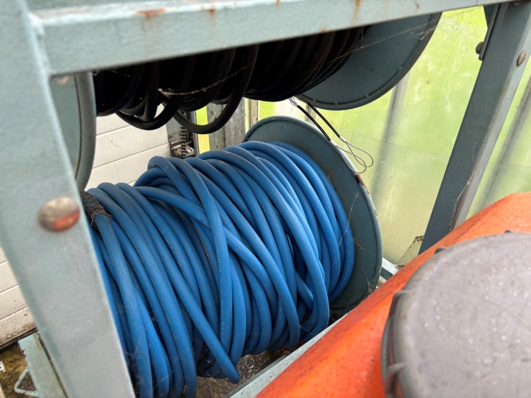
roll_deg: +0.2
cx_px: 266
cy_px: 199
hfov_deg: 67.3
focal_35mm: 26
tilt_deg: -34.6
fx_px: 399
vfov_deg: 53.1
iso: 100
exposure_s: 1/50
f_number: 1.6
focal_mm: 5.96
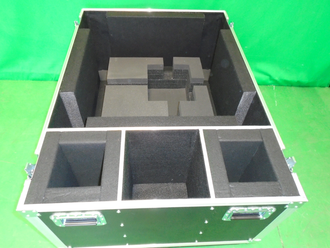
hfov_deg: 67.3
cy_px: 124
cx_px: 165
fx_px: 248
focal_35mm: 26
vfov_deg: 53.1
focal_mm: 4.6
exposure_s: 1/30
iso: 400
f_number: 3.2
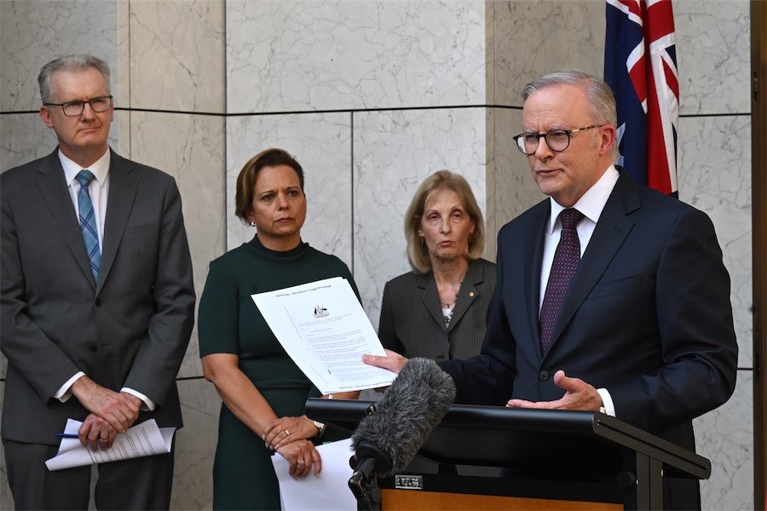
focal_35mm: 102
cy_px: 256
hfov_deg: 20.0
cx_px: 384
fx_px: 2173
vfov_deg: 13.4
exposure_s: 1/500
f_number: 10
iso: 800
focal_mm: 102
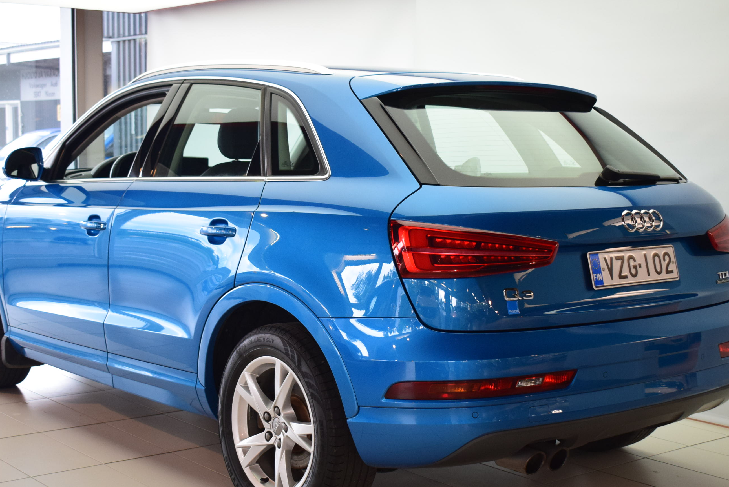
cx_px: 343
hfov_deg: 33.9
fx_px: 1196
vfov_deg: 23.0
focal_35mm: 59
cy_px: 279
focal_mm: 34
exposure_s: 1/200
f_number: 4.5
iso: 1600
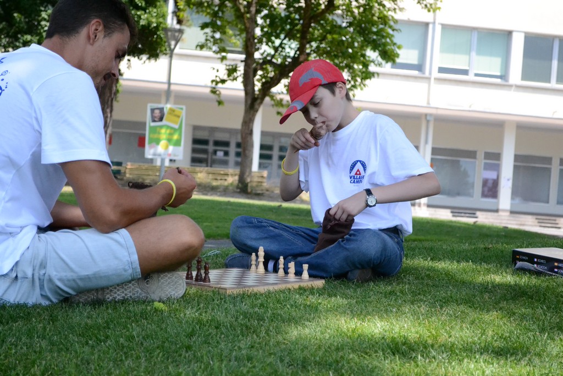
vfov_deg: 18.9
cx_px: 282
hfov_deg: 28.1
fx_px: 1126
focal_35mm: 72
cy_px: 188
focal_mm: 48
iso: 2800
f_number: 5.6
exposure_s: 1/4000
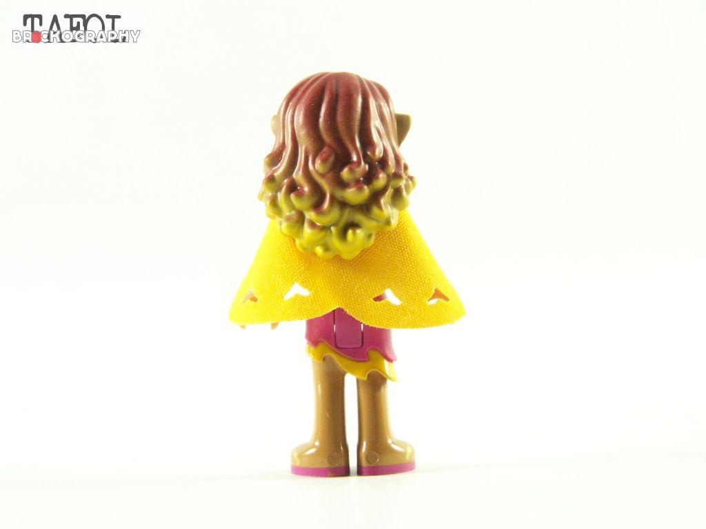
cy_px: 264
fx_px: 2141
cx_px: 353
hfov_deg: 18.7
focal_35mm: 105
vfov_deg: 14.1
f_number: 3.6
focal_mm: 17.5
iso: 400
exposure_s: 1/60
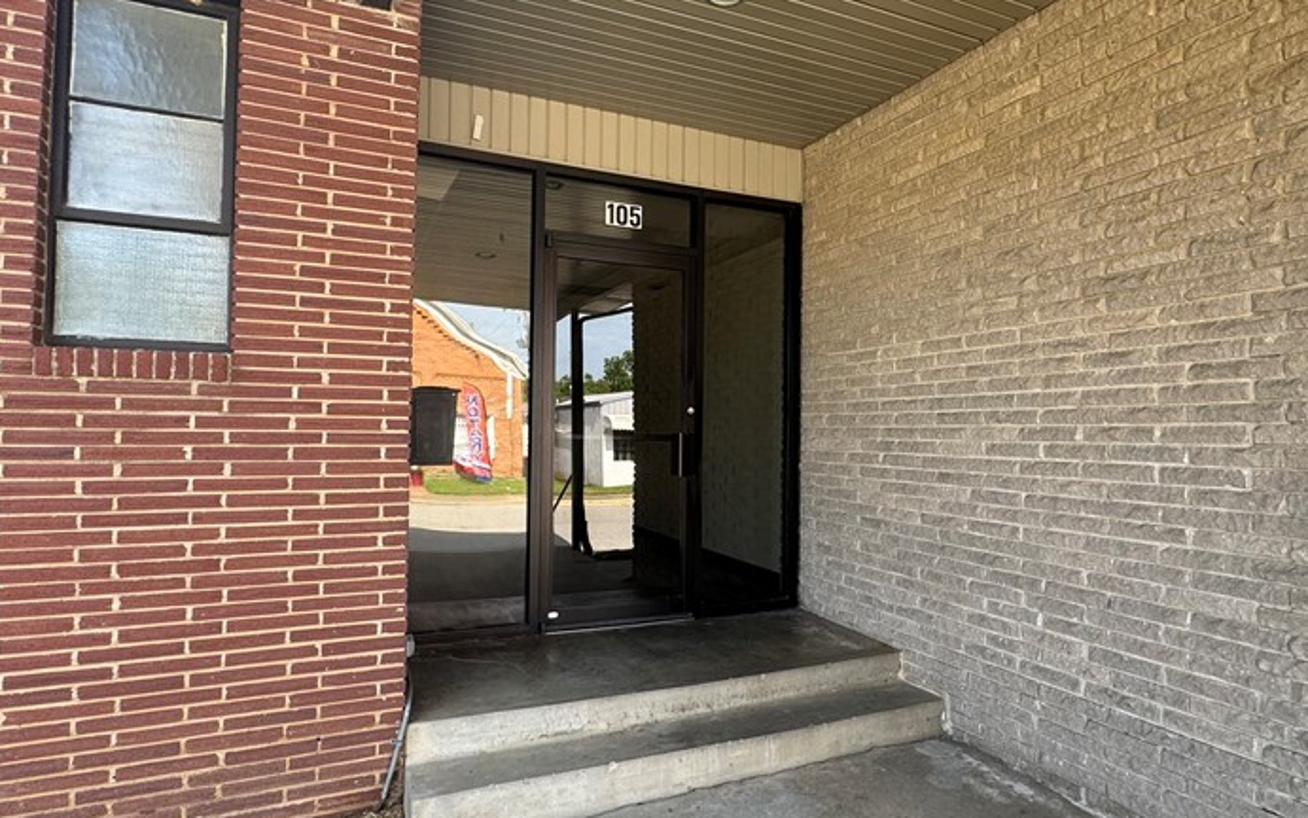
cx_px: 710
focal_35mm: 22
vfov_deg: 55.1
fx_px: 784
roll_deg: -0.5
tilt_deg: +1.7
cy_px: 407
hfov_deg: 79.5
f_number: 2.2
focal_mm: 2.22
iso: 40
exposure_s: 1/117
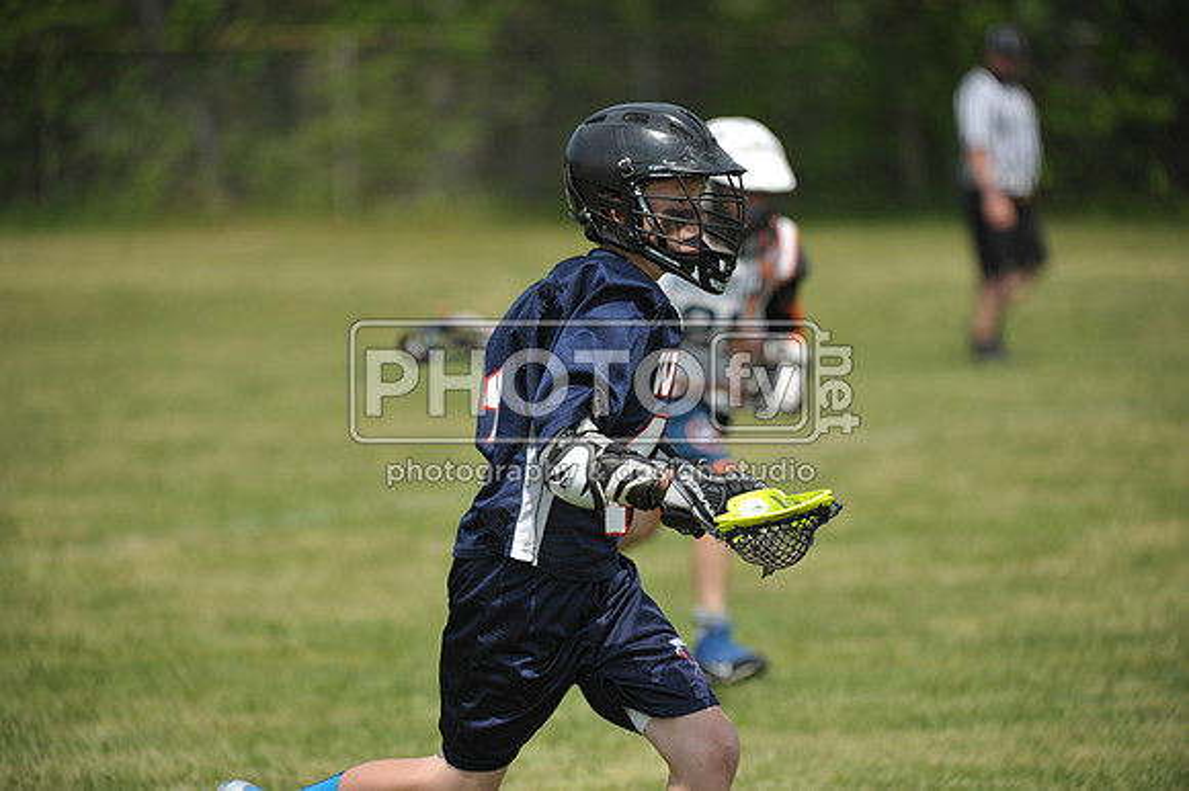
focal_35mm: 240
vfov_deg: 5.7
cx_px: 594
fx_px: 7922
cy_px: 396
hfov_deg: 8.6
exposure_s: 1/5000
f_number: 4
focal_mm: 240
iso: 640
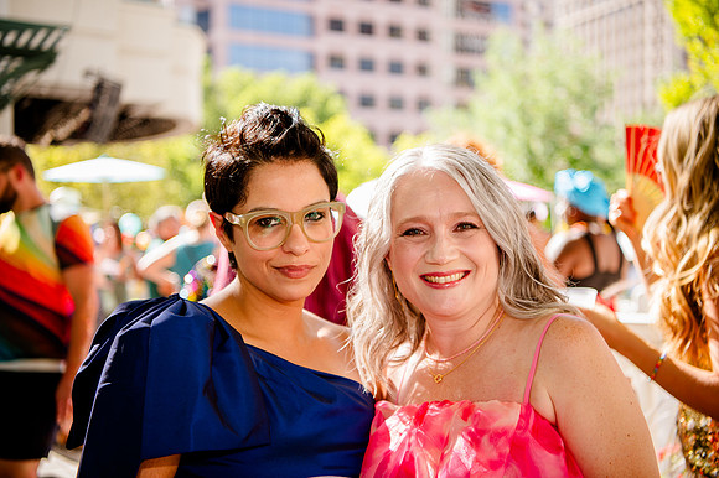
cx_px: 360
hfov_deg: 39.6
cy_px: 239
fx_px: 998
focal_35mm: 50
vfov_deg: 27.0
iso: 200
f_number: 2.8
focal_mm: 50
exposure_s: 1/400
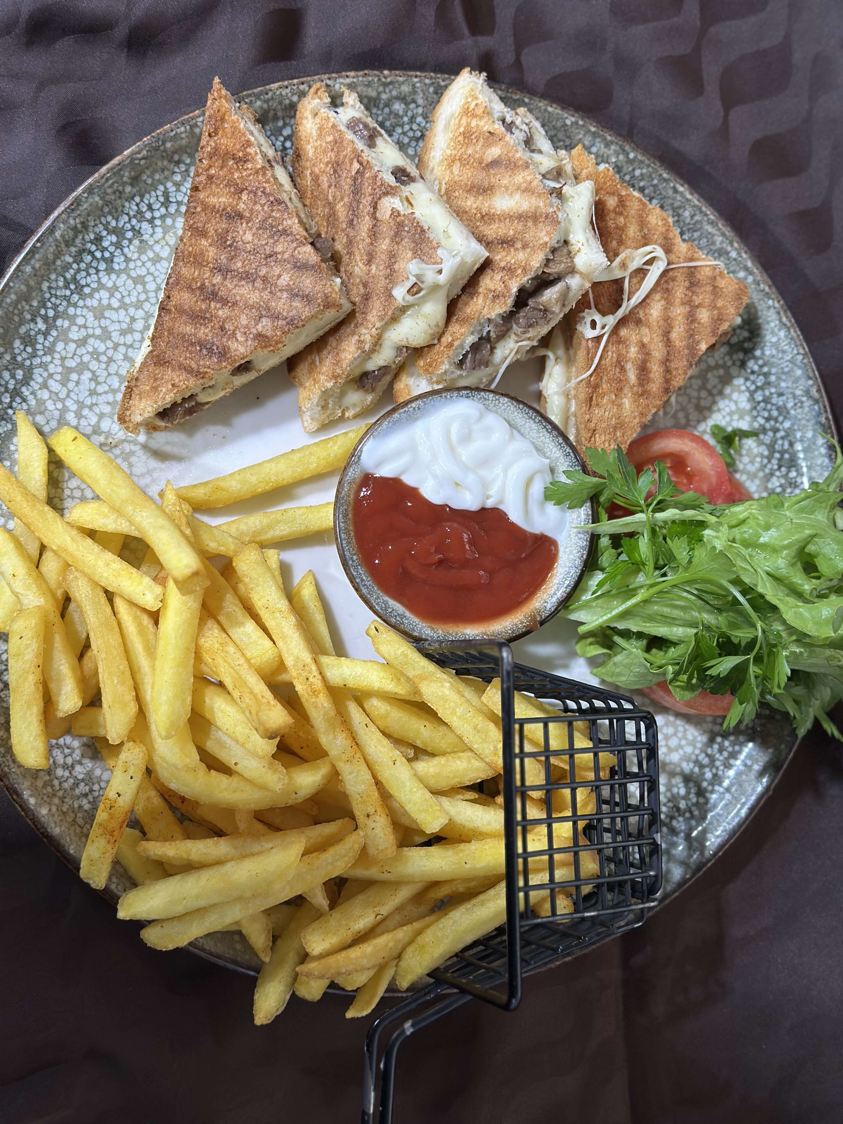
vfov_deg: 39.7
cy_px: 562
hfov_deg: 30.3
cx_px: 422
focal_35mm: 48
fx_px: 1559
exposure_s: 1/50
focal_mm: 6.86
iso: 125
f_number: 1.78
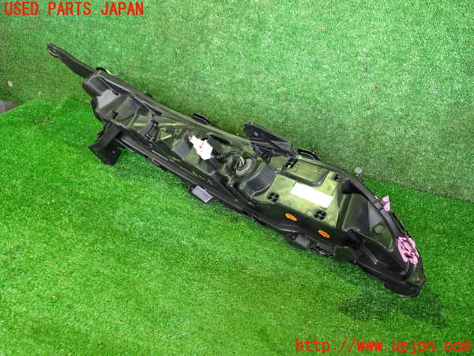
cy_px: 178
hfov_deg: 60.0
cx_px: 237
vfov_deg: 46.8
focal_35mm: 30
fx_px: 411
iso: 640
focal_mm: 5.4
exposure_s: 1/30
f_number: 2.3
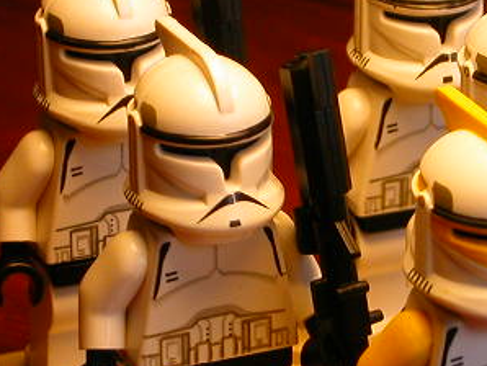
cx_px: 373
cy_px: 255
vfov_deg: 6.2
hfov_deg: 8.3
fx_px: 3351
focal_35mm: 238
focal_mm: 16.8
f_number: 4.8
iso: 100
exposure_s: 1/85.3
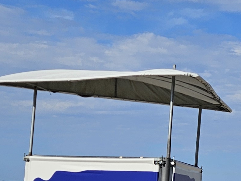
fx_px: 808
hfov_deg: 15.5
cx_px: 373
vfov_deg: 12.7
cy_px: 167
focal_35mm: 116
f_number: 1.8
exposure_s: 1/3677
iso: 25
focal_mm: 5.4
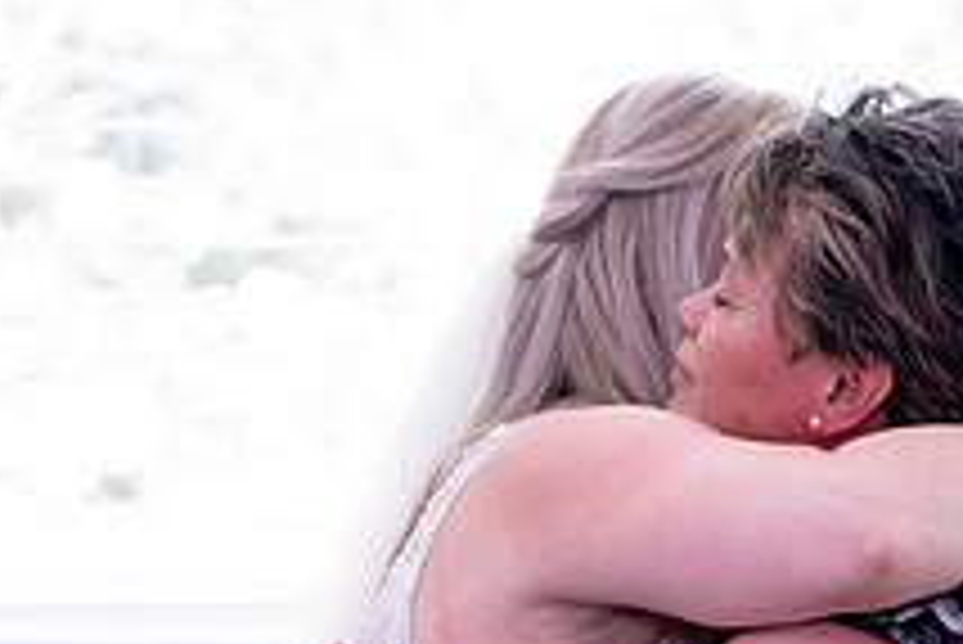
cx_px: 765
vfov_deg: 8.7
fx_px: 4202
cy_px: 790
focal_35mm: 157
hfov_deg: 13.0
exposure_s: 1/160
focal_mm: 58
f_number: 2.8
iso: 800
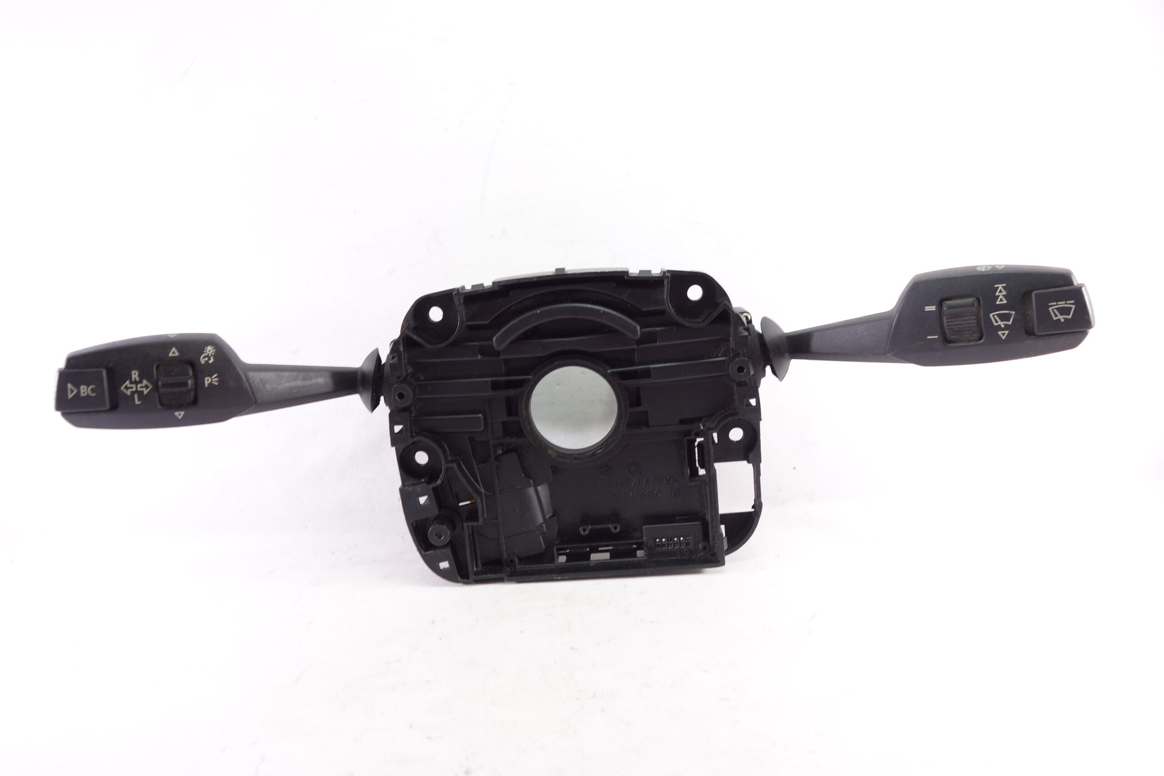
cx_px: 582
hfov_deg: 65.5
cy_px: 388
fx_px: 905
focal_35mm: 28
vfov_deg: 46.4
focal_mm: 10.4
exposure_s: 1/10
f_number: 3.5
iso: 125
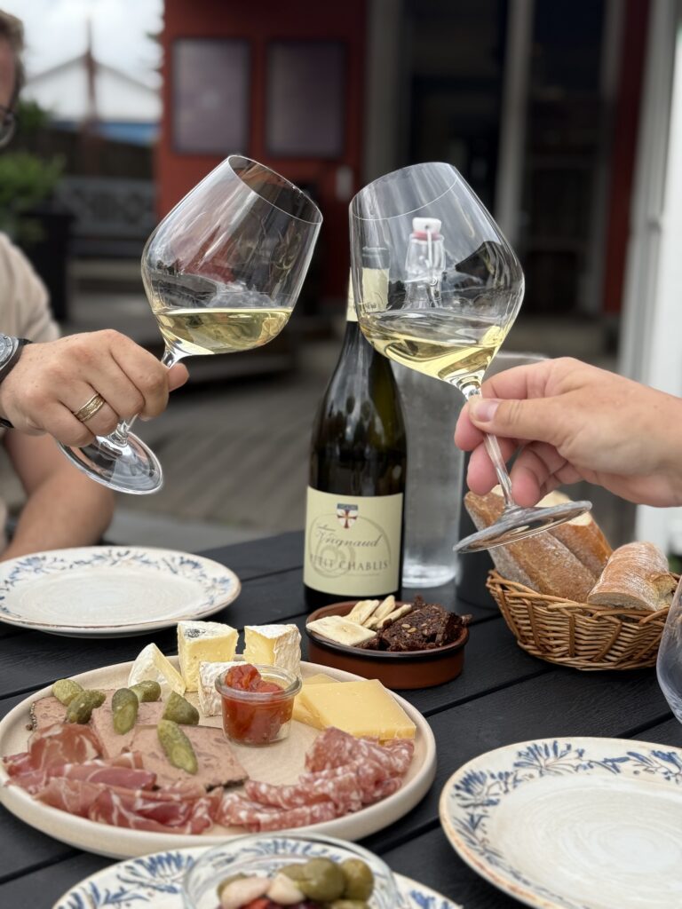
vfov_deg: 39.7
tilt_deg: -9.5
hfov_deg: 30.3
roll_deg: -2.8
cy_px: 454
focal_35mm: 48
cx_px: 341
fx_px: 1261
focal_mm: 6.76
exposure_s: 1/1116
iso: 64
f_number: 1.78
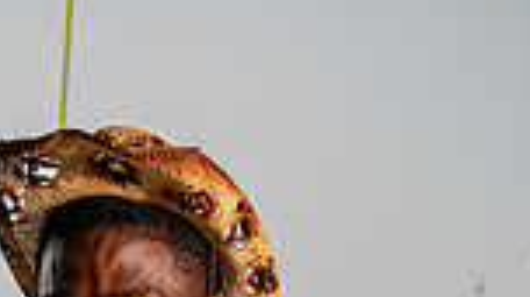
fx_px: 1221
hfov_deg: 24.4
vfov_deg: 11.2
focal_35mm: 87
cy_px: 748
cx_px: 171
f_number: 6.3
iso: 1000
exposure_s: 1/1600
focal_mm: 28
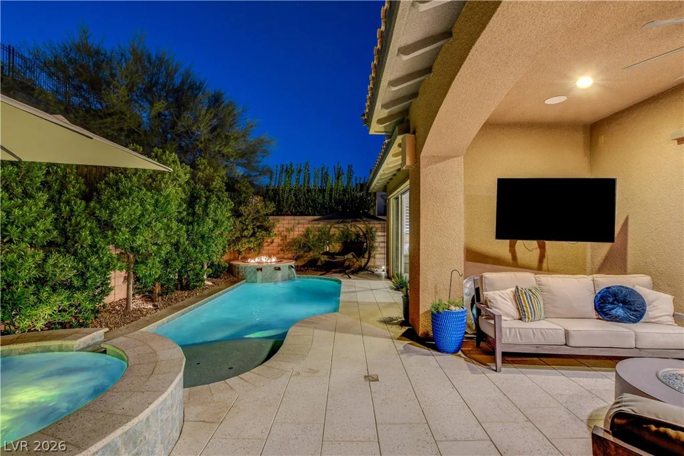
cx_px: 342
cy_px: 228
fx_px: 285
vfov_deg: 77.3
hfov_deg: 100.4
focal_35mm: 15
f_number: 9
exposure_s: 1/1.25
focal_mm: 10
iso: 800
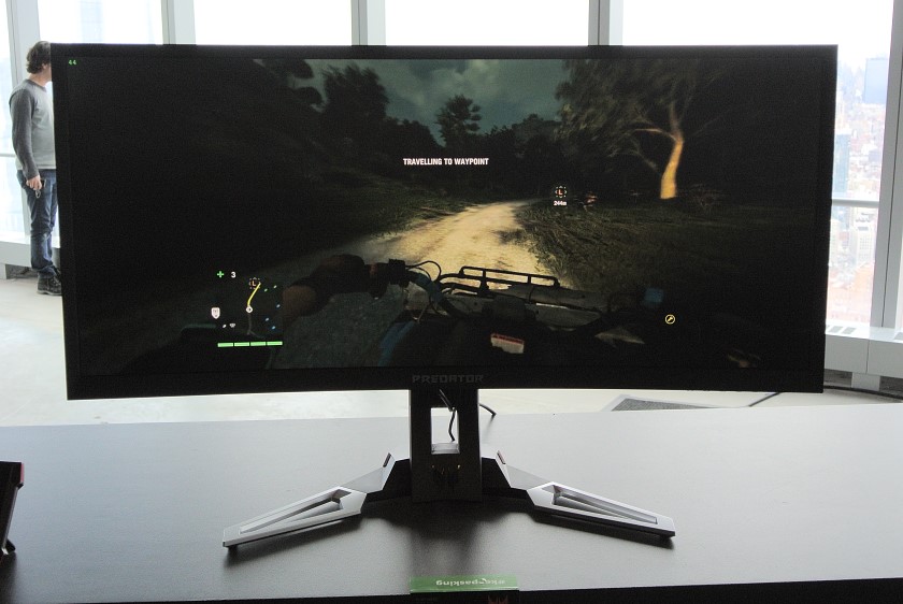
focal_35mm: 45
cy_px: 302
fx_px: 1130
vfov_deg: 29.9
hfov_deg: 43.6
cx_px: 452
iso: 400
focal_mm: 16.9
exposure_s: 1/125
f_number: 4.5
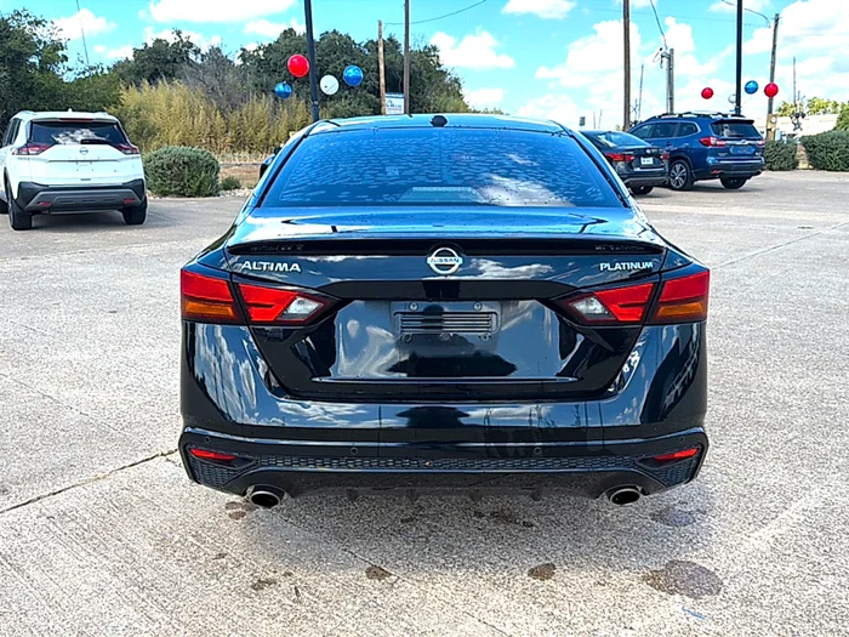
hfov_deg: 69.4
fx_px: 613
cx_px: 424
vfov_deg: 54.9
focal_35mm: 25
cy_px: 318
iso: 80
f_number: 1.78
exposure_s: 1/1727
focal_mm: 6.76
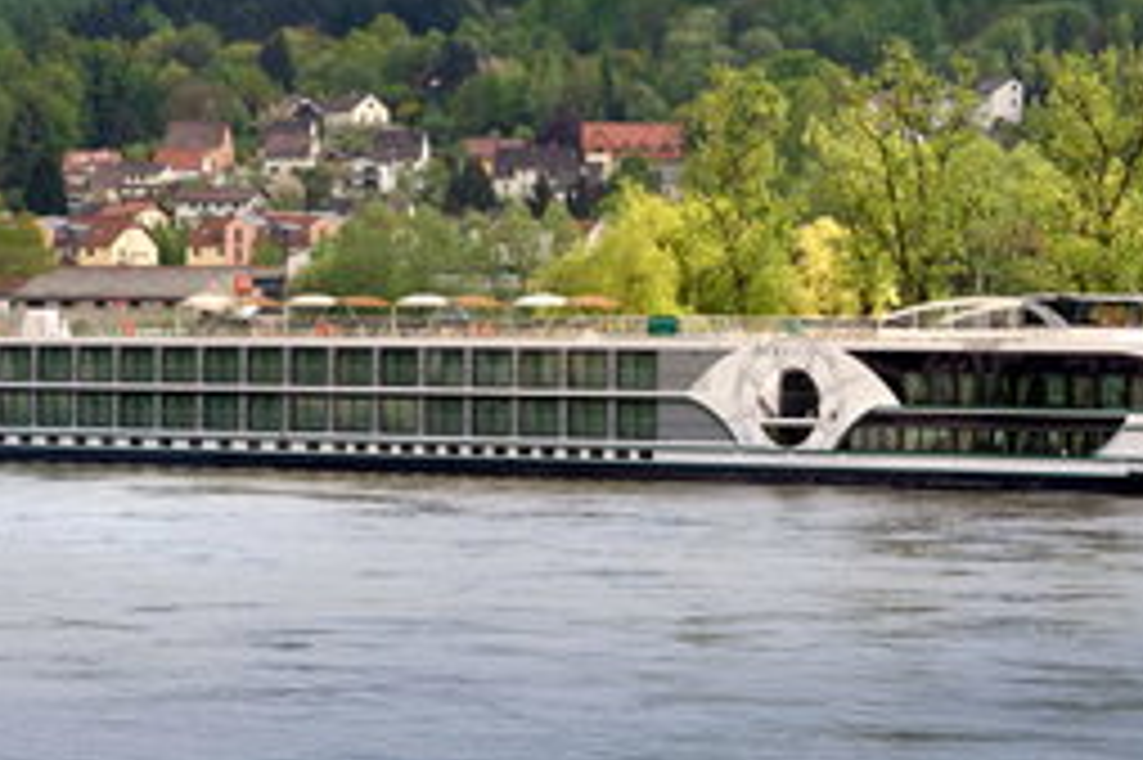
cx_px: 745
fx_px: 4791
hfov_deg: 13.6
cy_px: 371
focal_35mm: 151
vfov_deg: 9.1
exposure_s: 1/500
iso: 320
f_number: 6.3
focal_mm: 80
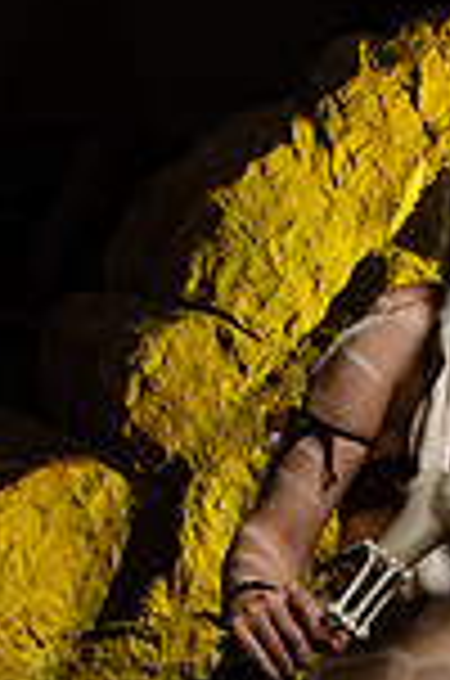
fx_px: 1940
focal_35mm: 103
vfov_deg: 18.9
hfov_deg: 13.2
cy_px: 802
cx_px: 374
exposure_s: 1/60
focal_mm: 23
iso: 100
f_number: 13
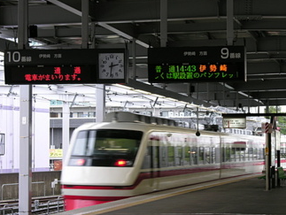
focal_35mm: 131
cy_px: 116
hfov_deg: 15.0
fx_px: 1084
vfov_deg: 11.3
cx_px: 188
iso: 50
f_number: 3.6
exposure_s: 1/21.4
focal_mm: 24
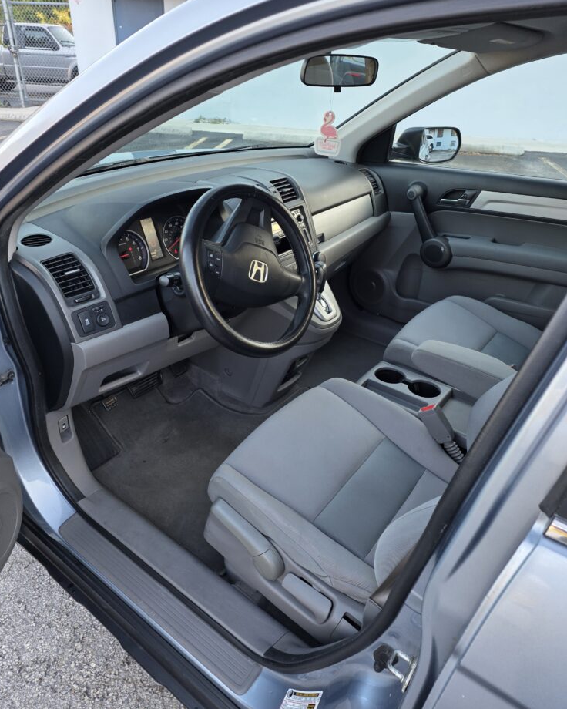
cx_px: 272
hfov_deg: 56.8
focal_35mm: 25
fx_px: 524
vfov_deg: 68.1
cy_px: 341
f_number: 1.7
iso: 80
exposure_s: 1/180
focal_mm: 6.25
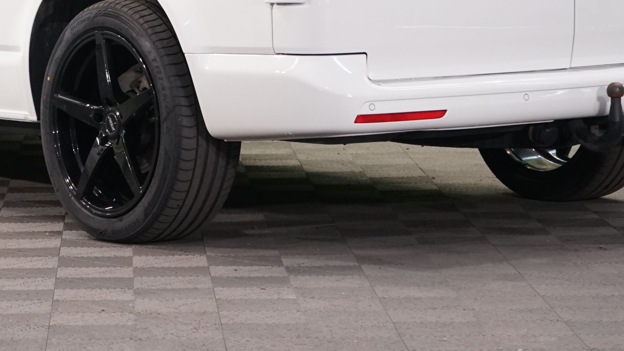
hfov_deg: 11.9
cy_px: -115
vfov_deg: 6.6
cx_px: 141
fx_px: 2995
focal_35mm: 181
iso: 1600
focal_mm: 70
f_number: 5.6
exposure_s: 1/100
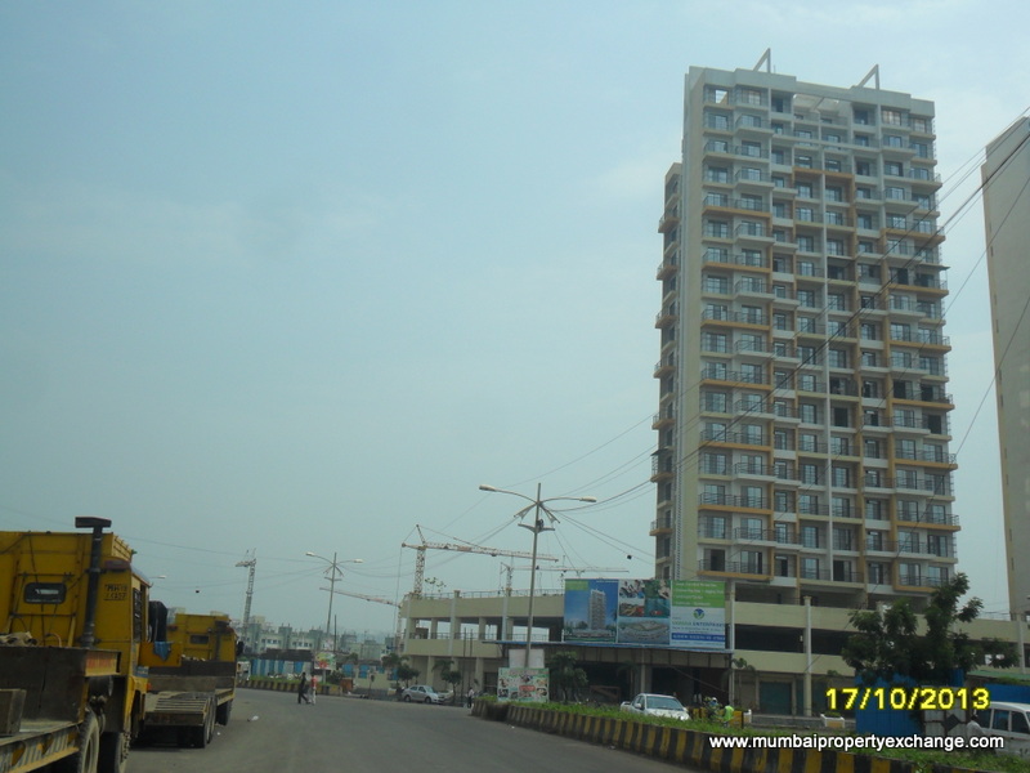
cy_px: 386
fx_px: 1101
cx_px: 515
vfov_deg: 38.7
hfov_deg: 50.1
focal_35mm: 37
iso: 100
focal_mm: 6.6
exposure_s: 1/350
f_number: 10.1
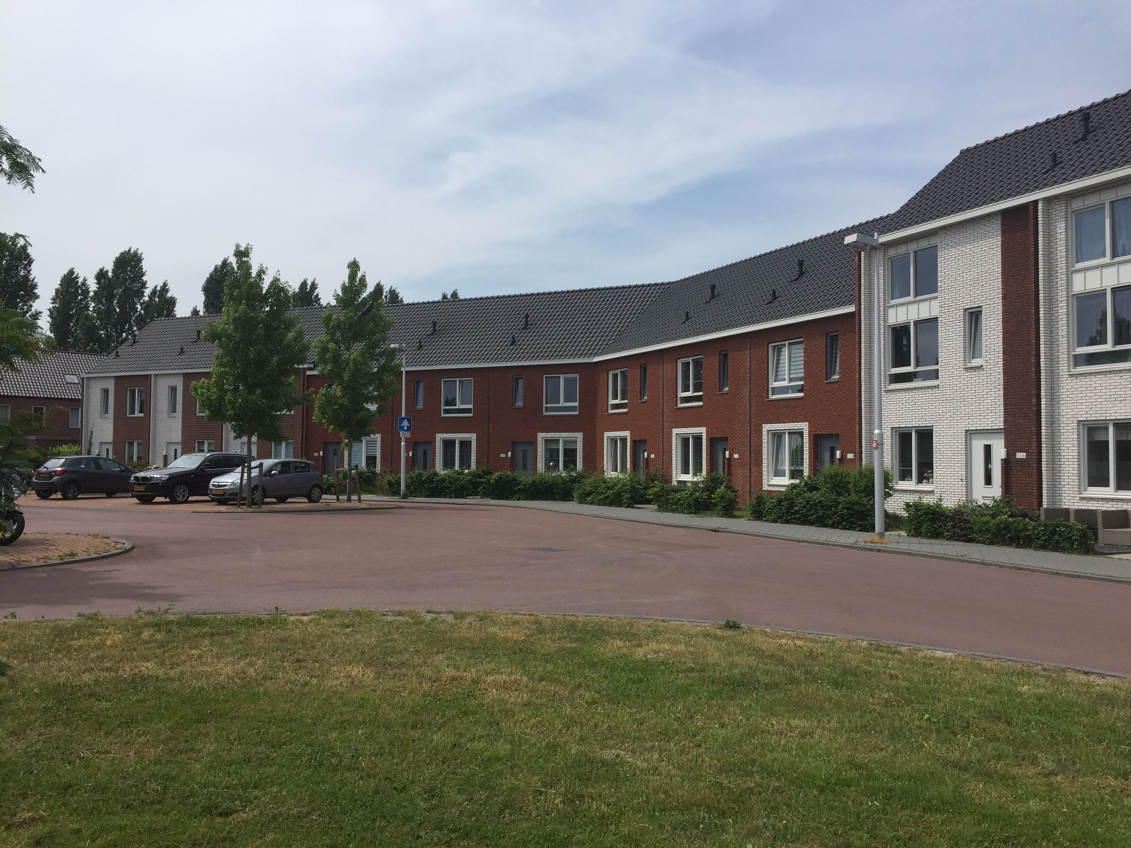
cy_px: 424
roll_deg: -0.7
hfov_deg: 61.7
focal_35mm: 29
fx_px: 948
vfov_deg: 48.2
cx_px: 566
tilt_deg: +2.7
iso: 32
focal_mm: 4.15
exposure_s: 1/3300
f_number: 2.2
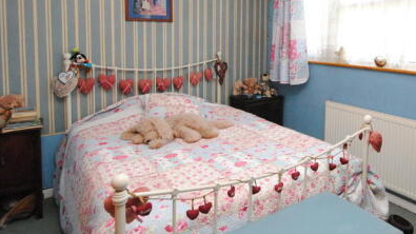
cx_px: 291
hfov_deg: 69.0
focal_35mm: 26
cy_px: 55
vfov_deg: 42.8
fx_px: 287
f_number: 7.1
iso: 1600
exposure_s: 1/60
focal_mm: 10
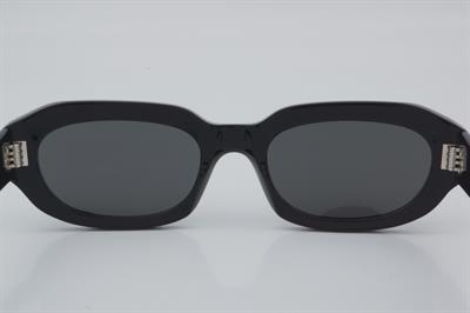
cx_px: 235
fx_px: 1076
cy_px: 156
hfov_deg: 24.6
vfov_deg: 16.5
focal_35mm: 82
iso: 100
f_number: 32
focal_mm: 55
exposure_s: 1/4
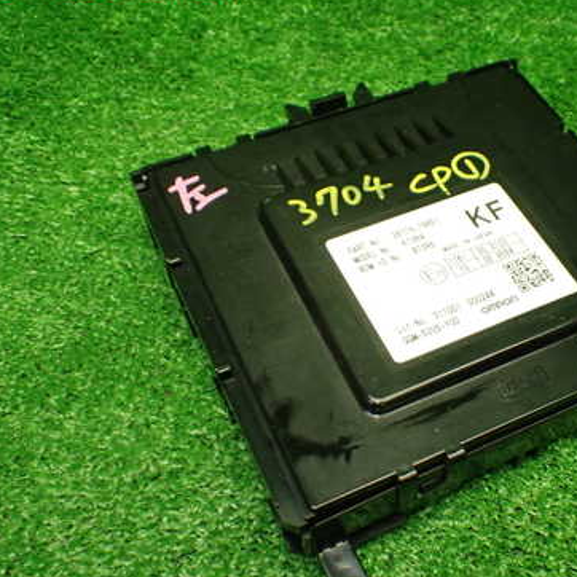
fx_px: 830
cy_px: 325
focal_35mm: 44
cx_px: 413
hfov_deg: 37.6
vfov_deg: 38.3
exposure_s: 1/125
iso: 500
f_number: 2.3
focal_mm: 5.4
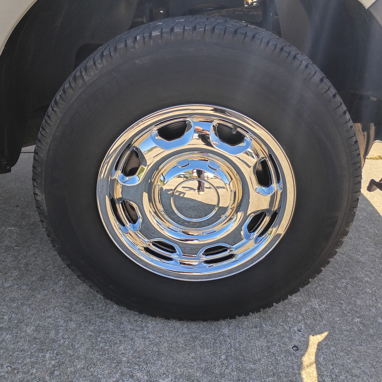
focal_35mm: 35
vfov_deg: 47.2
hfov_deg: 47.2
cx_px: 183
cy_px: 189
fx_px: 437
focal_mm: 4.27
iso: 100
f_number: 1.8
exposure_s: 1/280
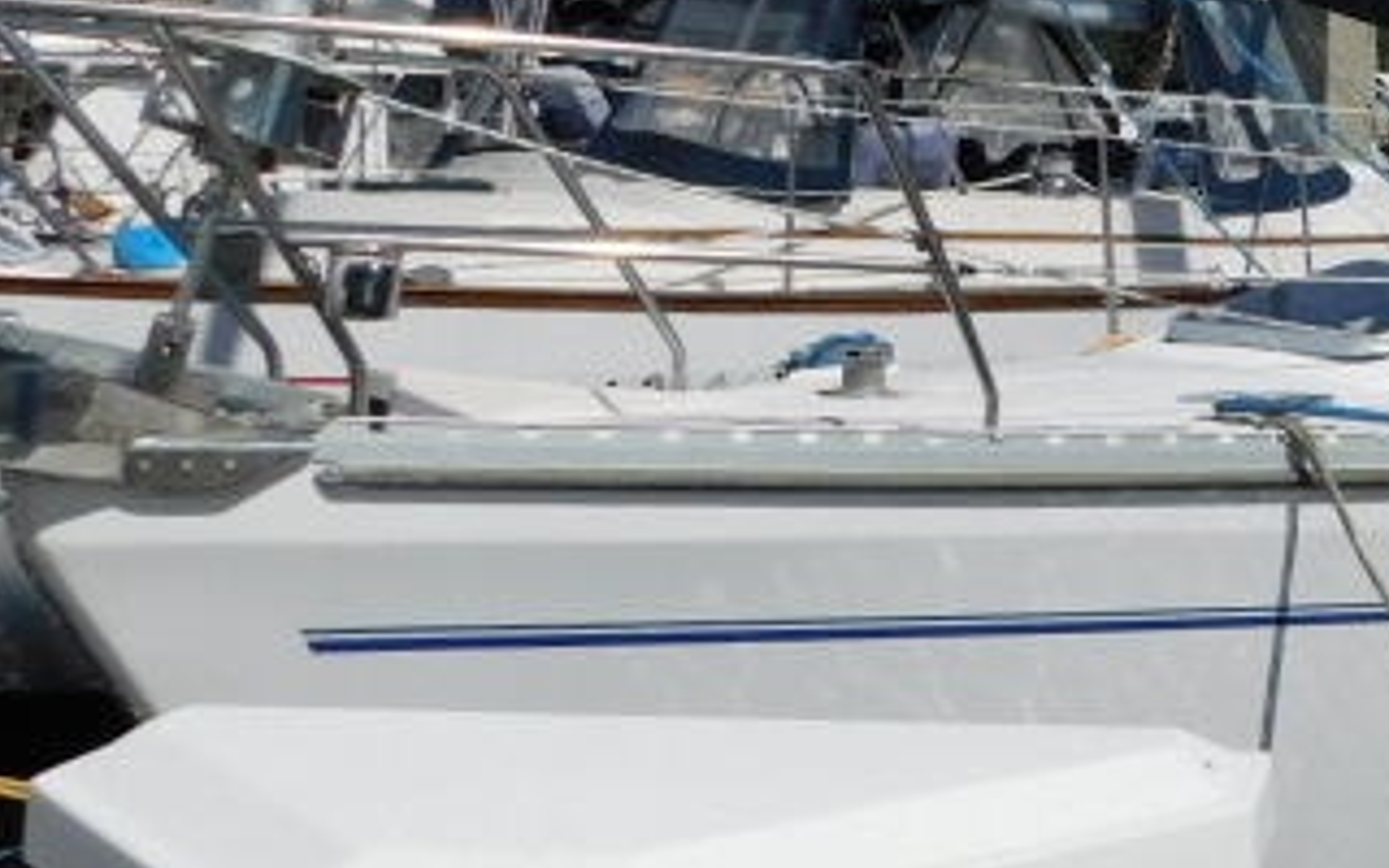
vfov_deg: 21.1
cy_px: 195
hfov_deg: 29.0
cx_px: 1662
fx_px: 2309
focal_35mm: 61
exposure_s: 1/1250
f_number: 6
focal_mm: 4
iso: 125
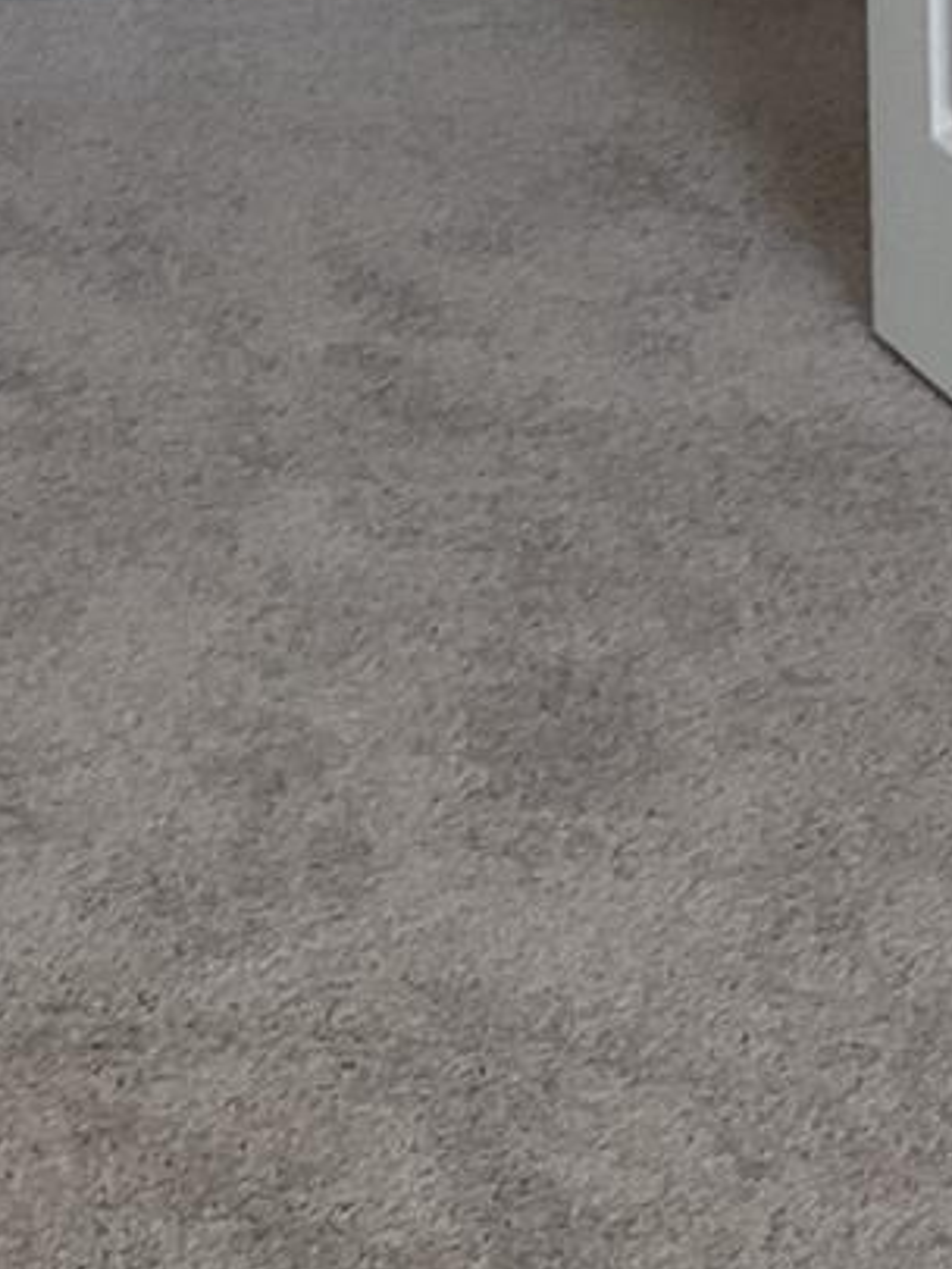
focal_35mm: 110
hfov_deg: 13.4
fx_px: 4031
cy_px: -902
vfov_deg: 15.7
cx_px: 163
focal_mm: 3
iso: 64
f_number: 1.8
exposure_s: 1/120
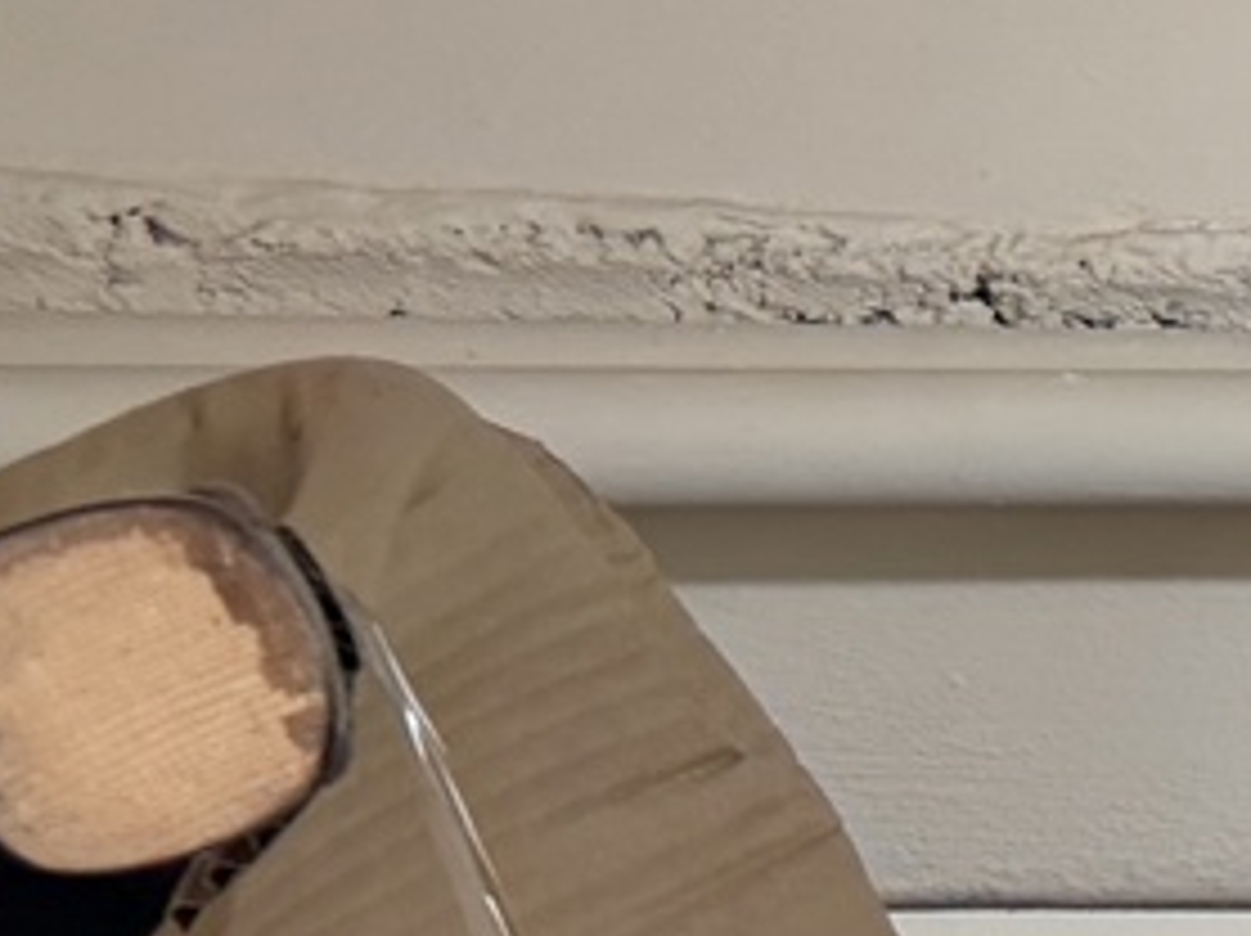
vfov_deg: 8.8
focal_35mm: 166
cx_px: 3753
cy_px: 1053
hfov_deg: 9.4
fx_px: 5994
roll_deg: -0.1
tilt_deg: -2.7
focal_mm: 6.76
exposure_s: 1/100
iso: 125
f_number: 1.78
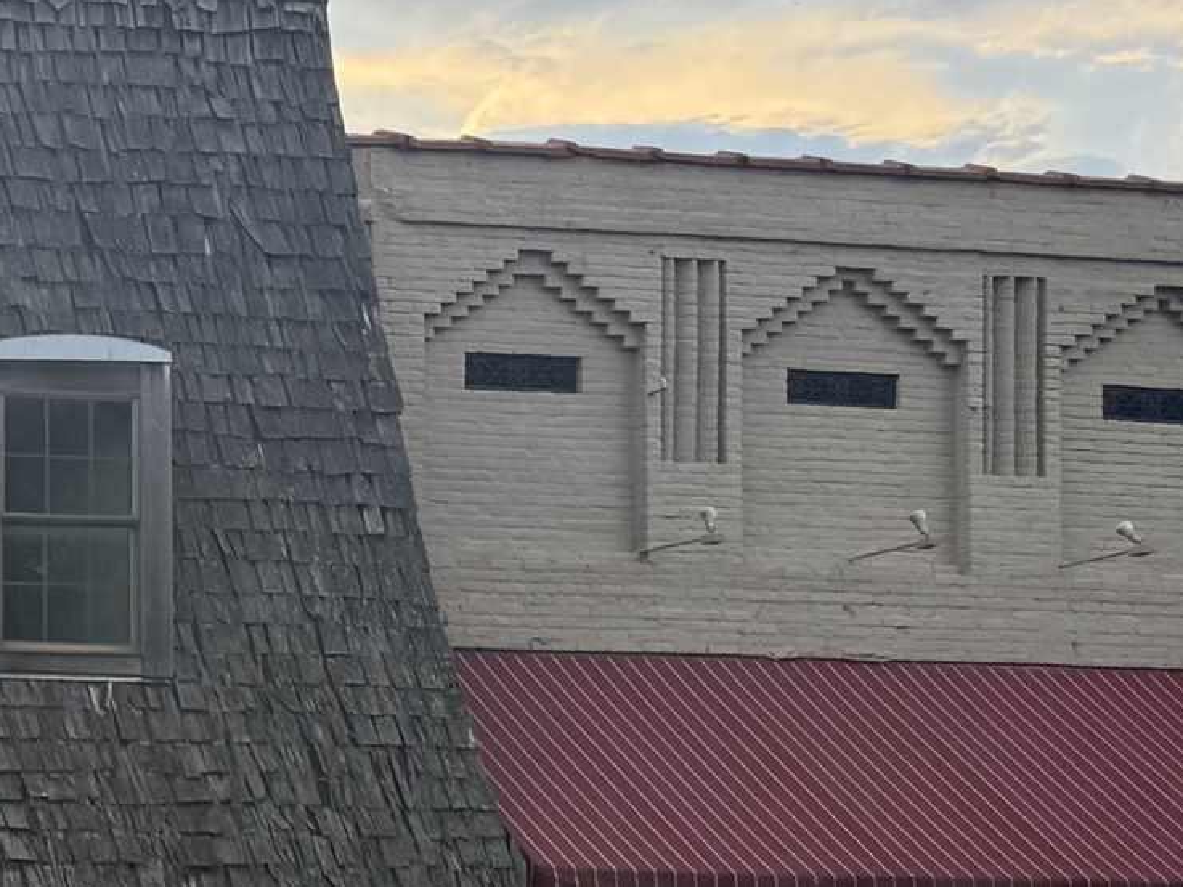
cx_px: -1222
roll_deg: -0.2
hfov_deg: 15.5
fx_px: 3418
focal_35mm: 100
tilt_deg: +1.8
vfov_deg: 14.4
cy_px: 1047
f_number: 1.78
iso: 160
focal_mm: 6.76
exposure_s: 1/232
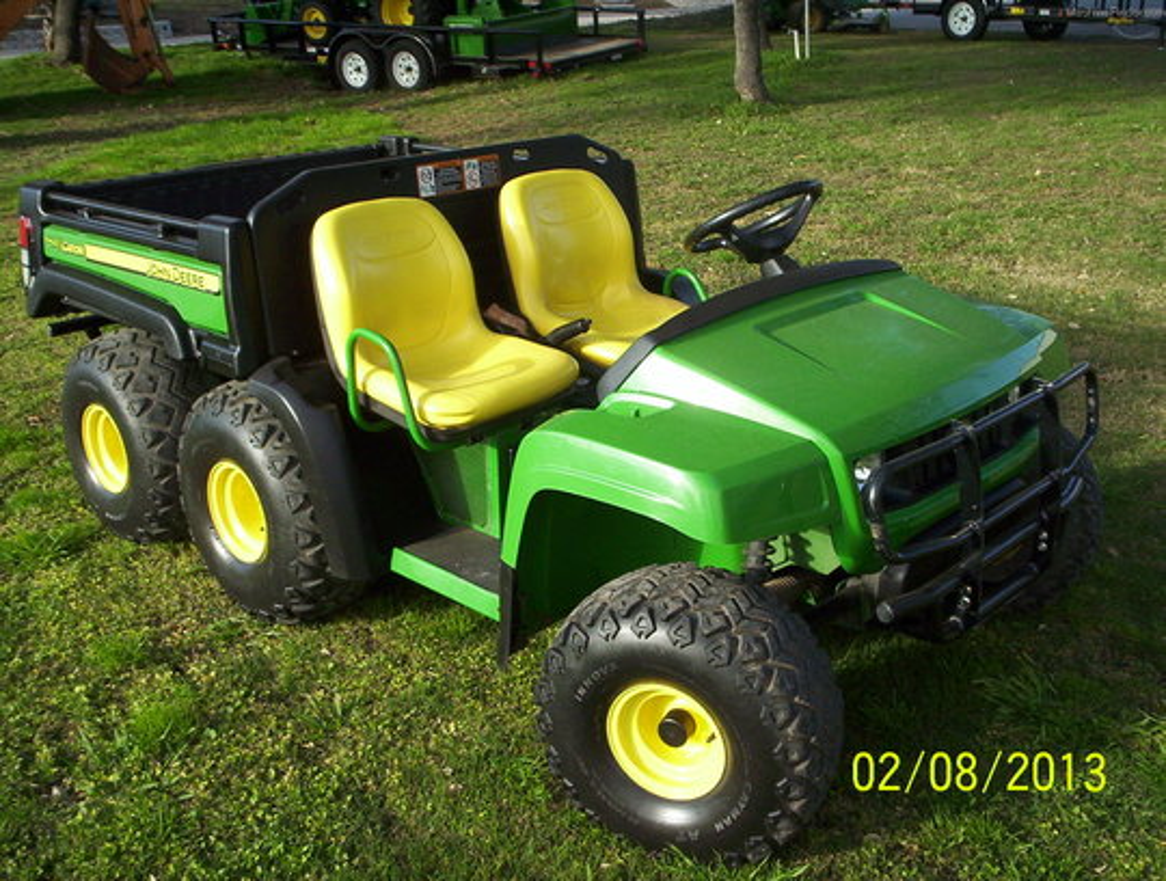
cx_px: 583
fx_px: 1283
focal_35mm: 38
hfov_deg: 48.9
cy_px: 440
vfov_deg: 37.9
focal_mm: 4.99
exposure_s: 1/151
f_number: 4.5
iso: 100
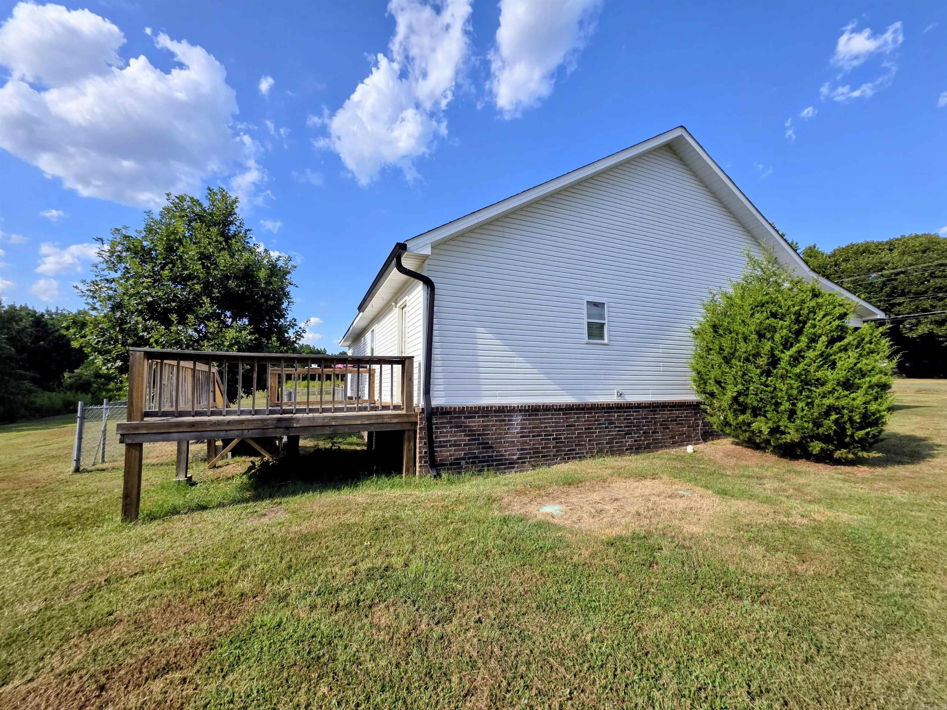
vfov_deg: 89.9
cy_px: 355
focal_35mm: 13
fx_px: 356
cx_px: 474
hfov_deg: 106.2
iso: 50
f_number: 1.9
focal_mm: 2.2
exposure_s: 1/2000
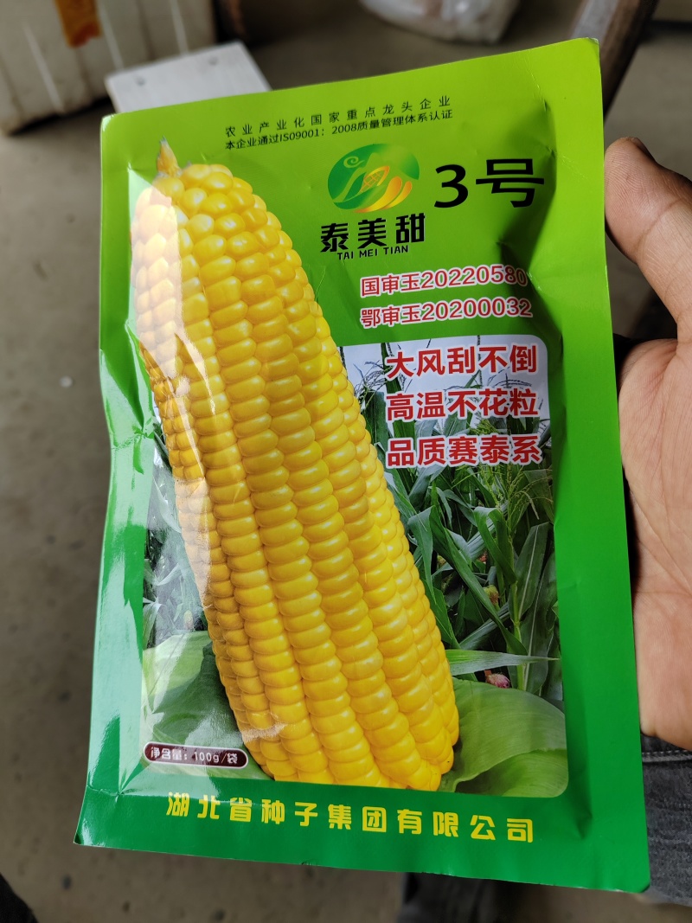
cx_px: 346
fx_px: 720
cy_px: 462
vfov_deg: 65.3
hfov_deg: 51.3
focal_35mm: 27
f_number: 1.8
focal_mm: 6.14
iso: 100
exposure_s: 1/170
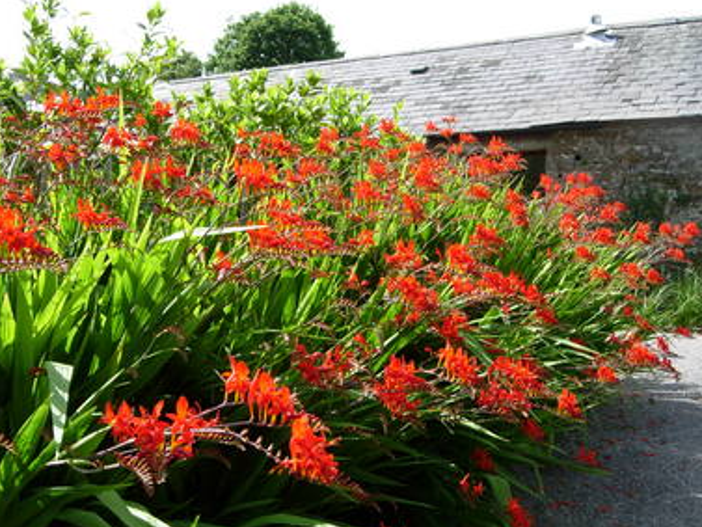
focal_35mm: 42
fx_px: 852
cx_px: 313
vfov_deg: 34.4
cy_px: 272
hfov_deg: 44.7
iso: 50
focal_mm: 7.5
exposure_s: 1/171
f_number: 4.8
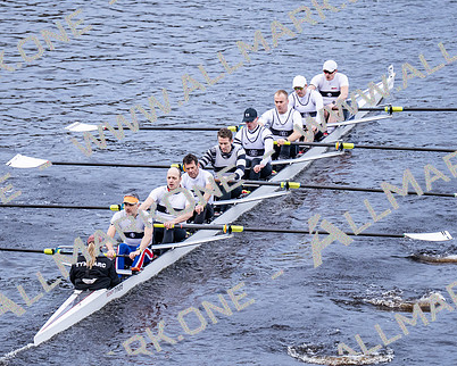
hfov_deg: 4.8
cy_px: 160
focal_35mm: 406
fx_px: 5494
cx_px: 210
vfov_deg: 3.8
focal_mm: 200
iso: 900
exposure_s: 1/2000
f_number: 2.8
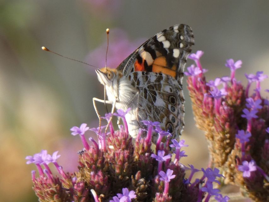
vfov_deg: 3.2
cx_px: 134
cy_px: 101
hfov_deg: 4.2
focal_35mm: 469
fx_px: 3645
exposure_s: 1/100
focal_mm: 84
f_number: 5.6
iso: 125
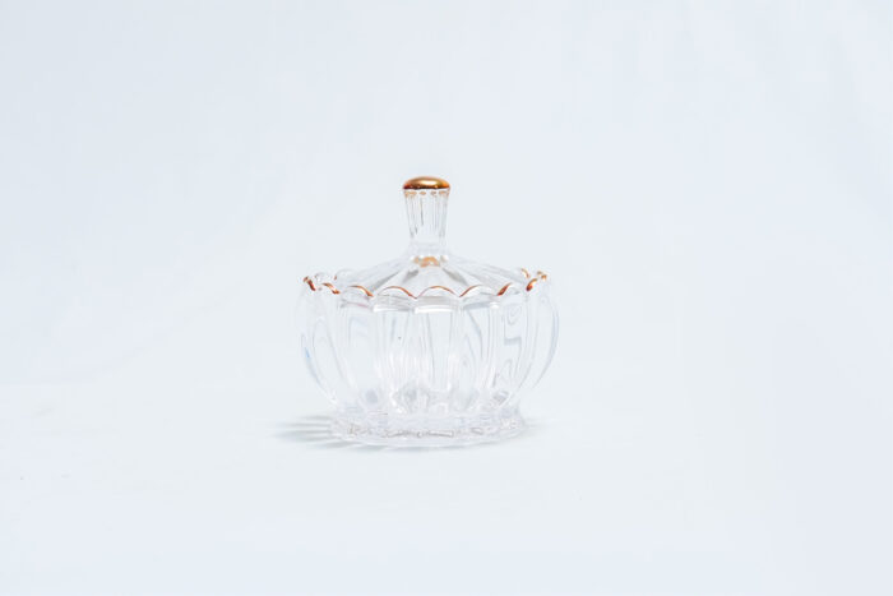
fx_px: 1786
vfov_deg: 18.9
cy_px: 298
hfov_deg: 28.1
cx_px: 446
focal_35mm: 72
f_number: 10
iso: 2500
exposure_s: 1/125
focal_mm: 48
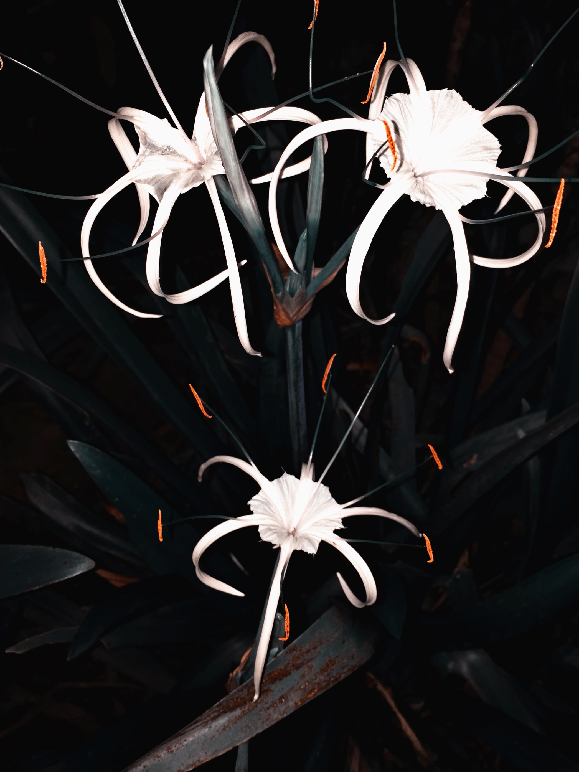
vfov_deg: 53.9
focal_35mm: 34
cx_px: 302
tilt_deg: -47.2
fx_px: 758
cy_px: 358
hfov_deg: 41.8
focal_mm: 4.15
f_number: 2.2
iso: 40
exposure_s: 1/25
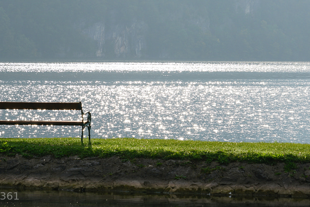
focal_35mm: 244
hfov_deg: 8.4
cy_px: 43
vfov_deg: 5.6
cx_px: 112
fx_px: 2100
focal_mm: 141
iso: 100
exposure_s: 1/250
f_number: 8
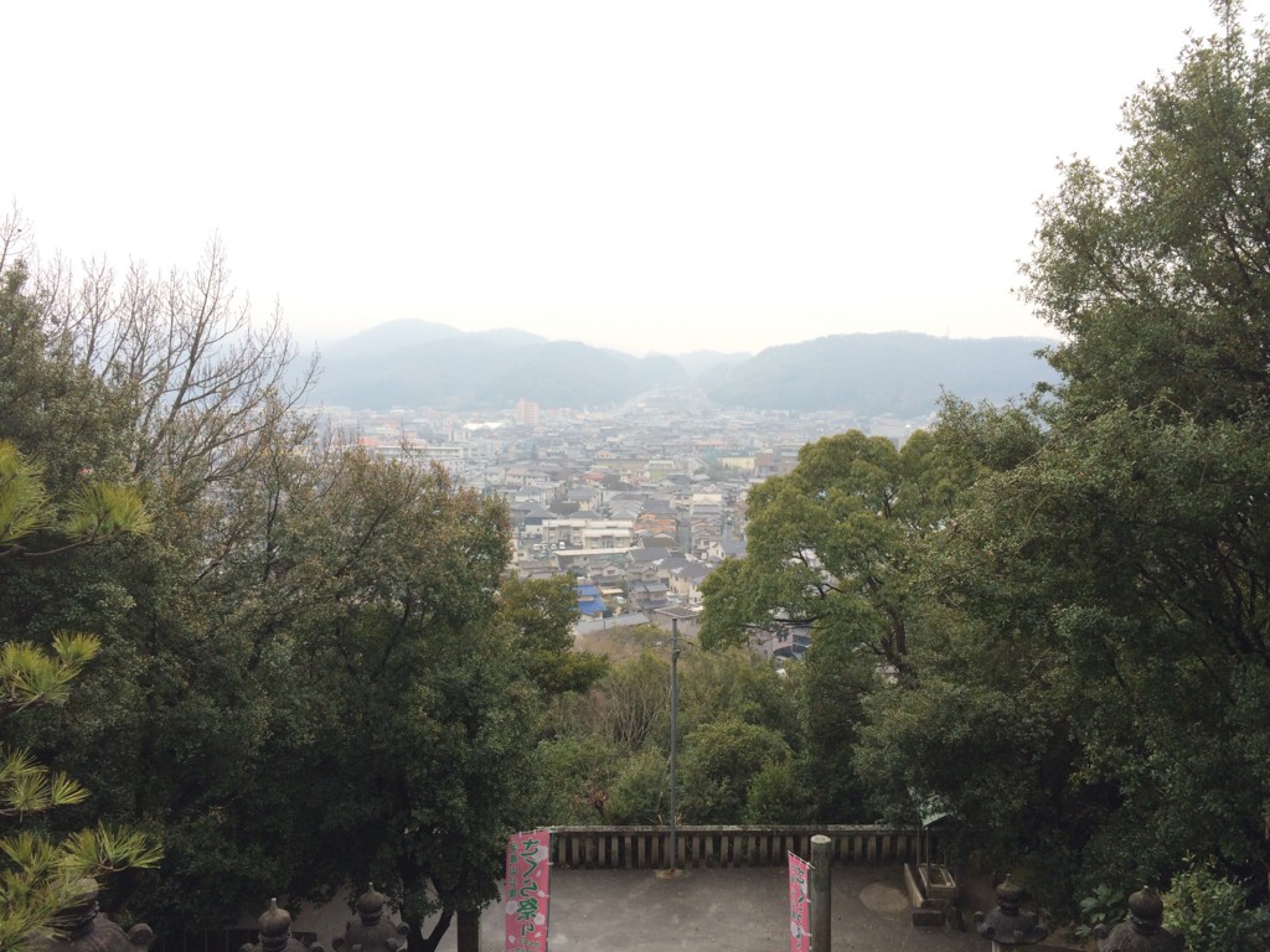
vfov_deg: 48.2
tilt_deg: -4.4
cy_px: 476
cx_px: 635
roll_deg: +0.4
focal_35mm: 29
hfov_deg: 61.7
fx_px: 1064
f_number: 2.2
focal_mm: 4.15
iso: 32
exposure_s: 1/1026
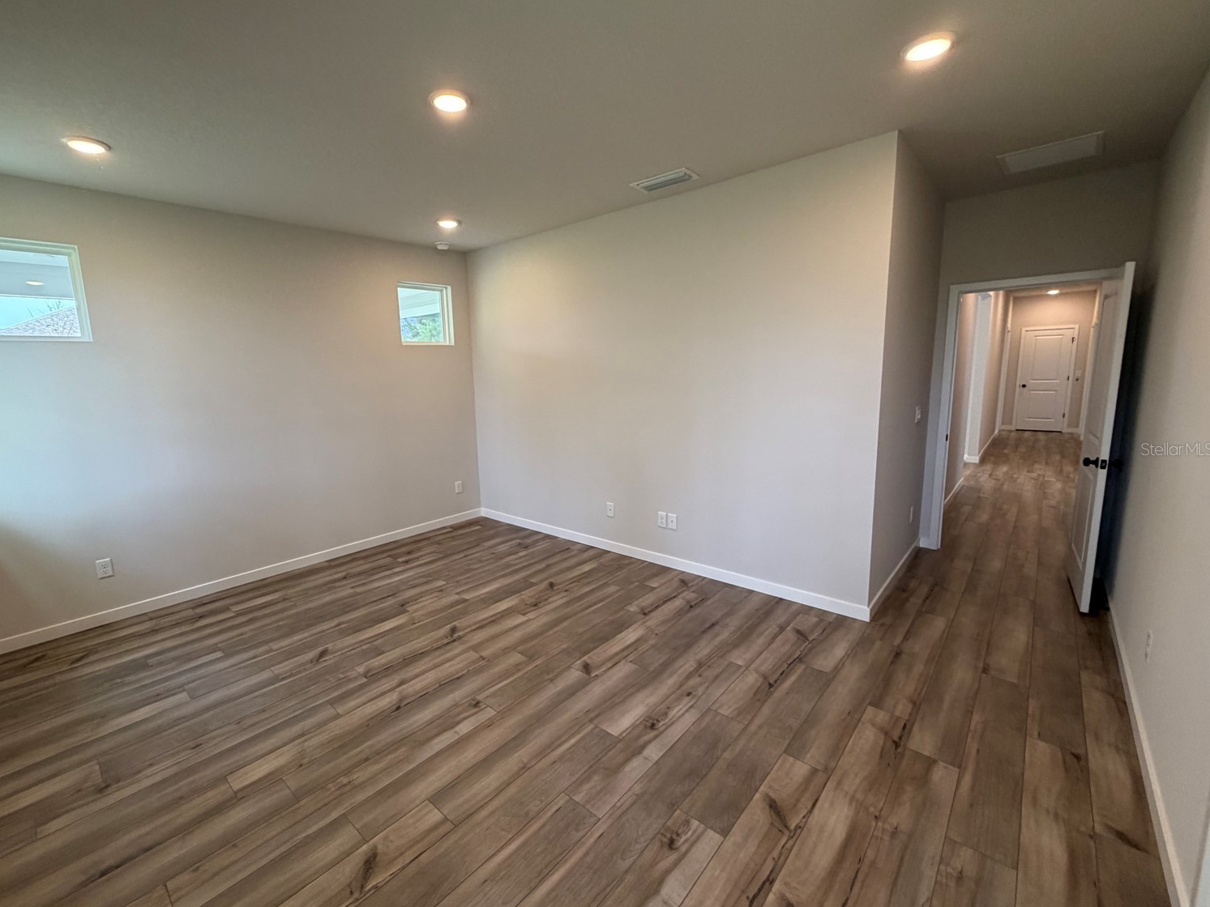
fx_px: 524
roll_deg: +2.7
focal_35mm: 15
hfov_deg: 98.1
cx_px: 569
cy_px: 449
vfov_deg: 81.8
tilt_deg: -7.5
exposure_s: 1/120
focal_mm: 2.22
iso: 250
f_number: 2.2
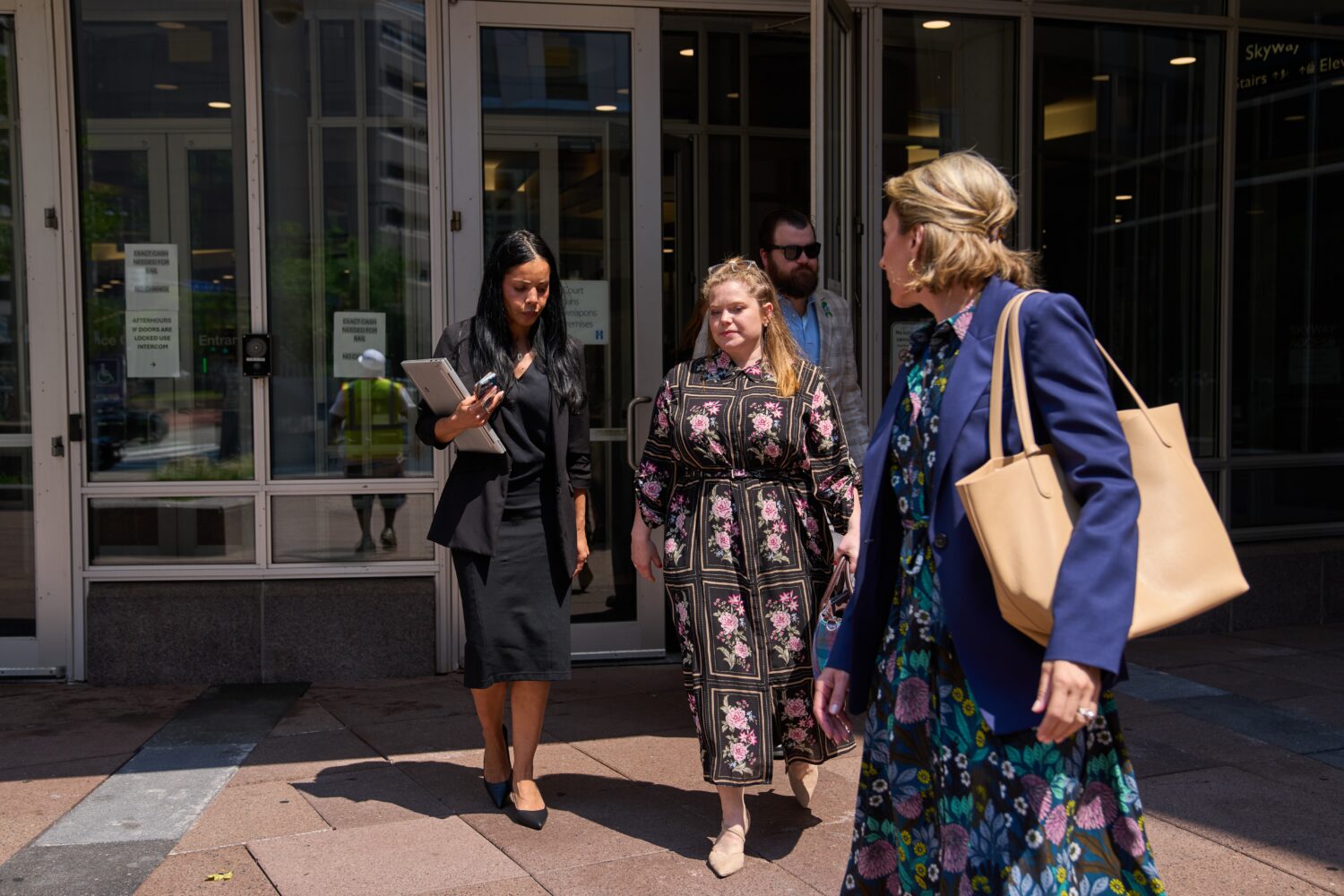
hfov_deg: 48.5
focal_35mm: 40
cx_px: 672
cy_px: 448
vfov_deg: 33.4
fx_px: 1493
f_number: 4
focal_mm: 40
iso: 250
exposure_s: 1/1000
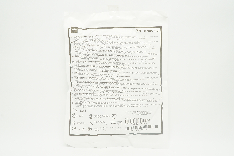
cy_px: 78
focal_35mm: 33
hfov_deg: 57.3
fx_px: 214
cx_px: 117
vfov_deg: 39.9
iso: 400
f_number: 11
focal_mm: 22
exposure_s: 1/15
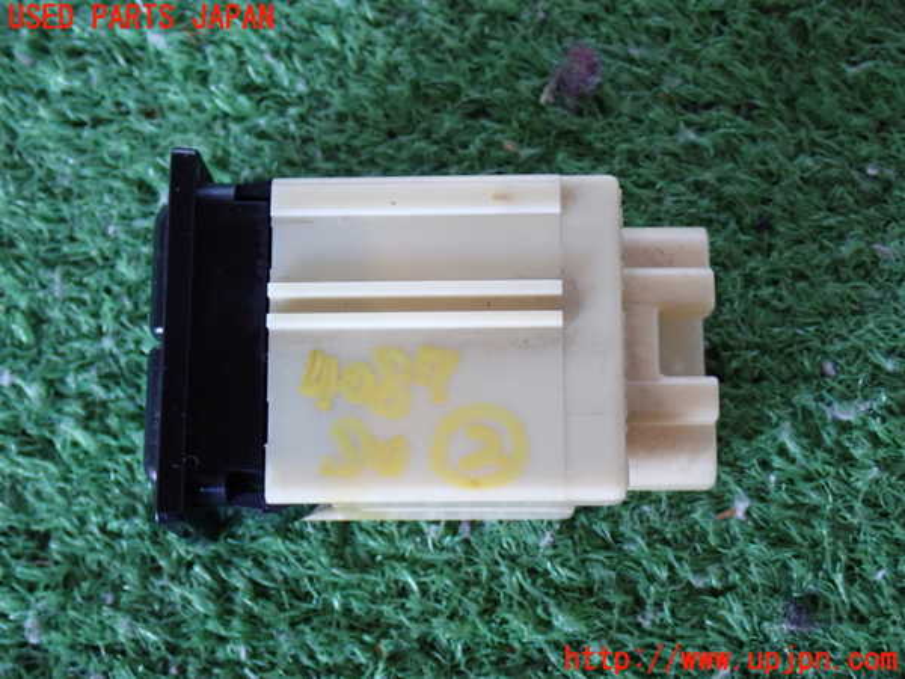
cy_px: 340
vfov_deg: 23.7
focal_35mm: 62
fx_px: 1621
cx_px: 452
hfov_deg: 31.2
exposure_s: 1/40
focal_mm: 11.09
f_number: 3.6
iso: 800
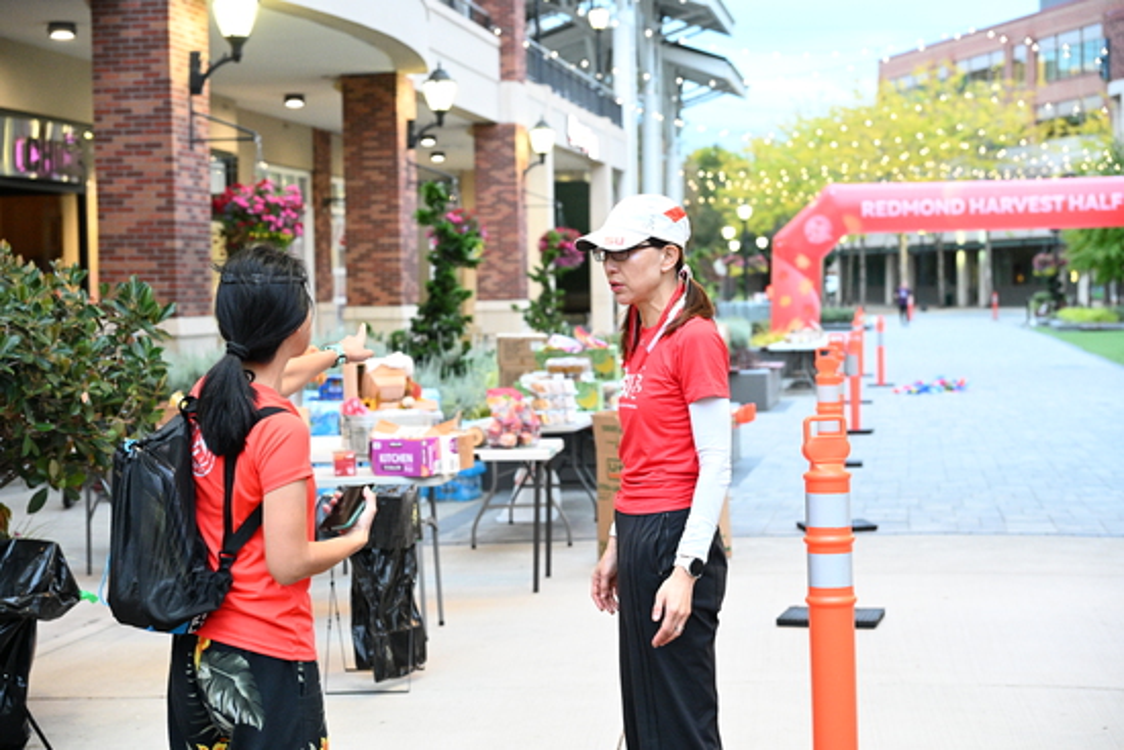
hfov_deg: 33.4
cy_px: 375
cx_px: 562
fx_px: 1874
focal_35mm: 60
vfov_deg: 22.6
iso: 6400
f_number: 4
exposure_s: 1/200
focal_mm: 60
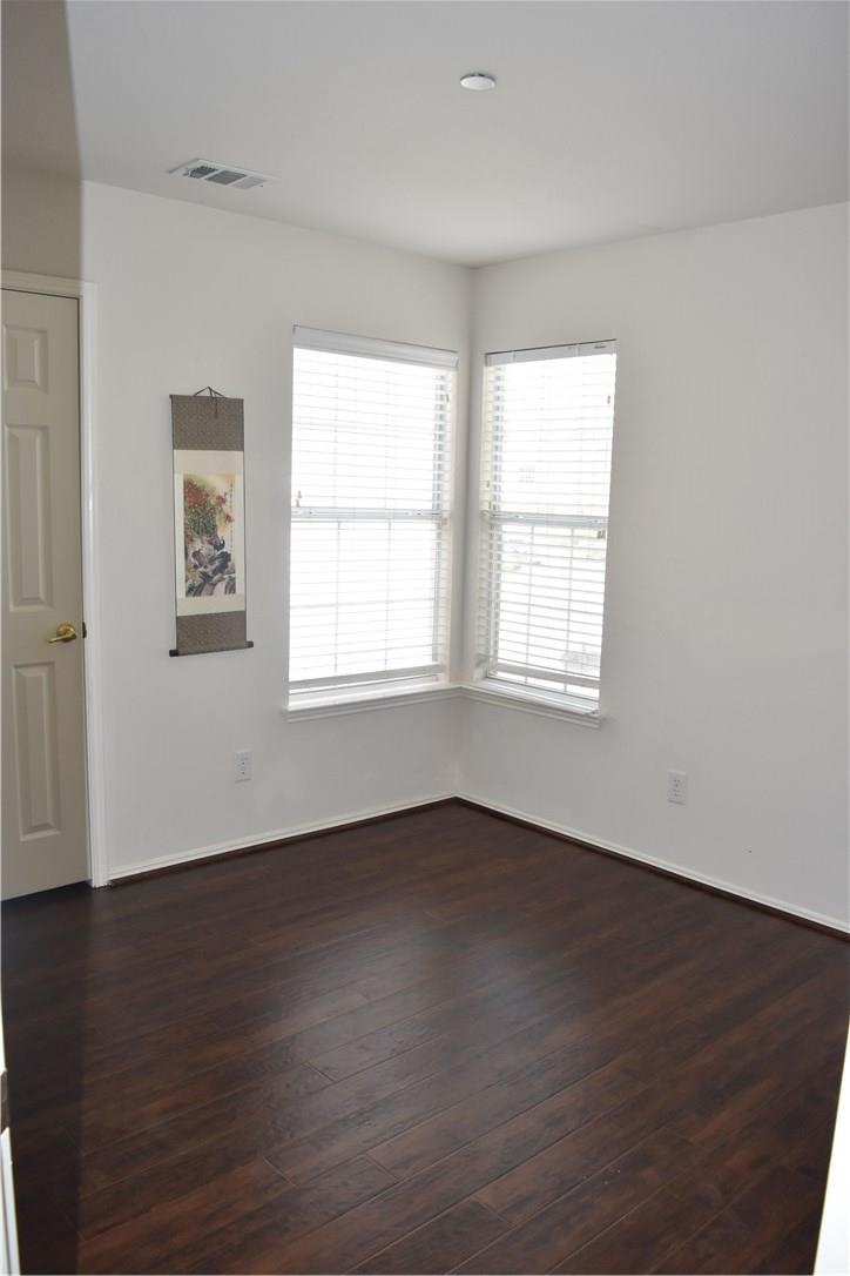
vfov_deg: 67.4
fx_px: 956
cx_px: 425
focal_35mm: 27
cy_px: 638
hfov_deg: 47.9
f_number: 5.6
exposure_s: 1/125
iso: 500
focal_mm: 18
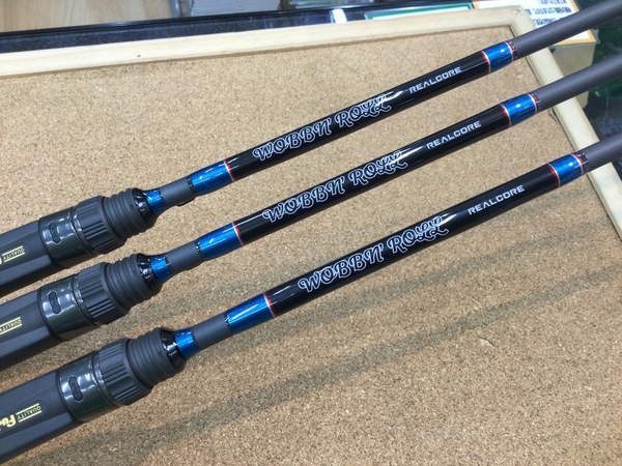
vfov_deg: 45.4
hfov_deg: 58.4
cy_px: 233
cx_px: 311
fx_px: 557
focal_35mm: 31
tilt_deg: -62.8
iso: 50
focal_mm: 3.3
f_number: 2.4
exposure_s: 1/30
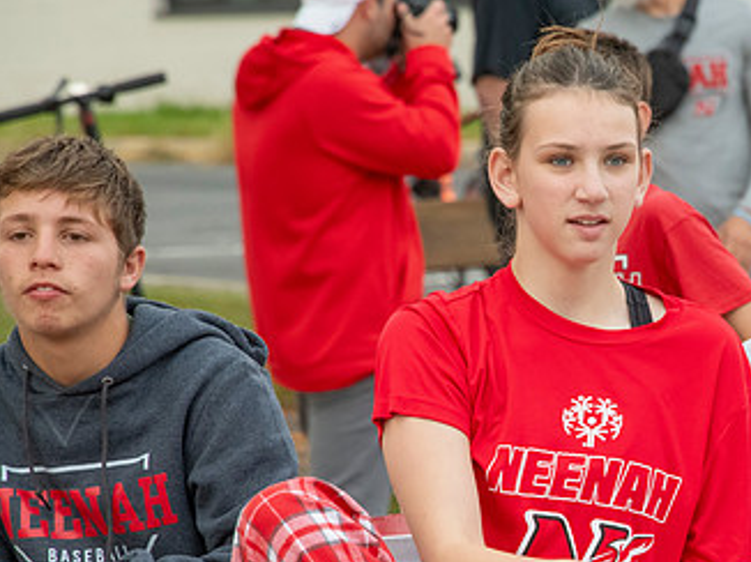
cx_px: 631
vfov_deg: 2.9
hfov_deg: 3.9
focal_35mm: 514
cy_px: 372
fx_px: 11143
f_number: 11
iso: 3200
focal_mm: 300
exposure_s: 1/320
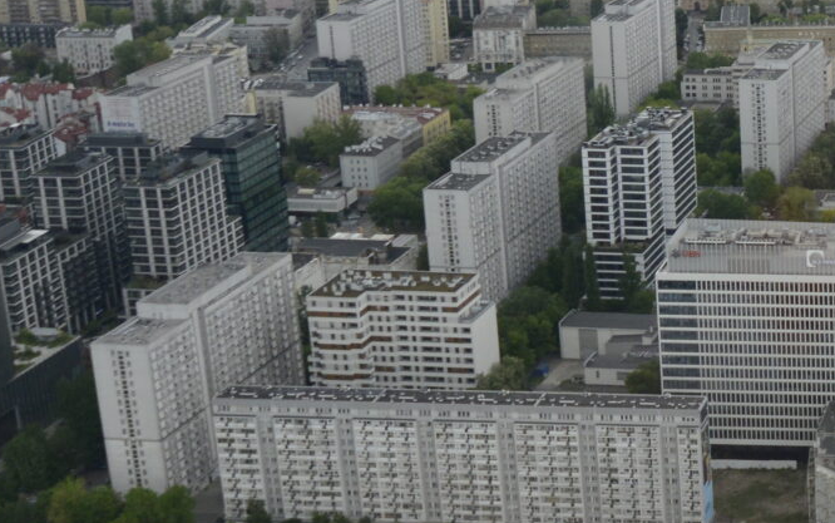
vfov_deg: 13.8
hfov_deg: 19.5
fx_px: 2140
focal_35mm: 94
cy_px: 476
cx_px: 1210
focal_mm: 24
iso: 1000
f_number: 5.6
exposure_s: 1/1600
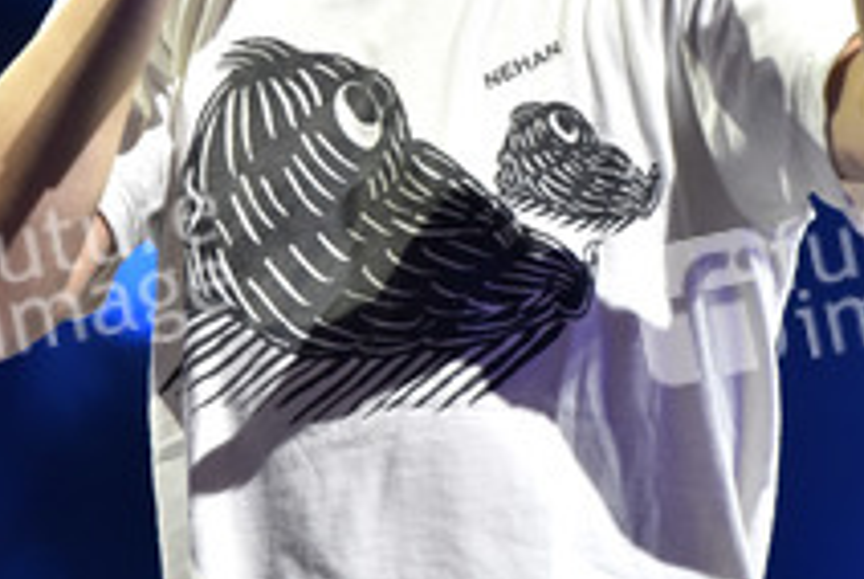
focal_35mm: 715
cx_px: 469
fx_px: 17184
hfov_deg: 2.9
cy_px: 86
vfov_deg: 1.9
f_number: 5.6
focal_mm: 380
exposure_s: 1/125
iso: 2000
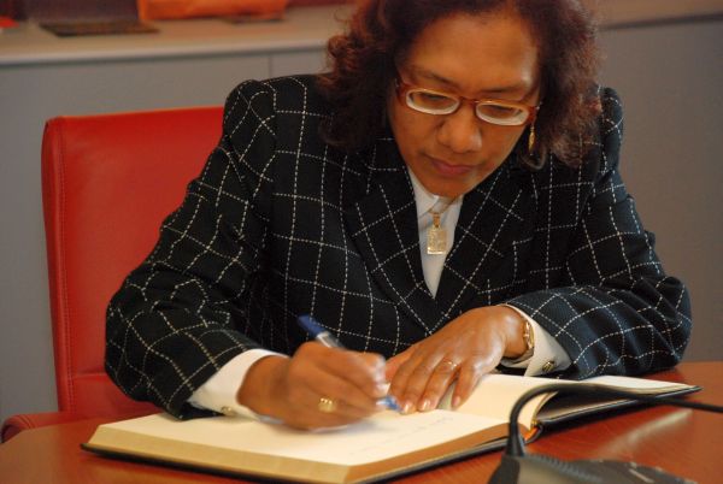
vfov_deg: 8.7
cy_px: 242
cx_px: 362
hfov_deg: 13.0
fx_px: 3168
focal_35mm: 158
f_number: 8
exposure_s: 1/60
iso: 1250
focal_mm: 105
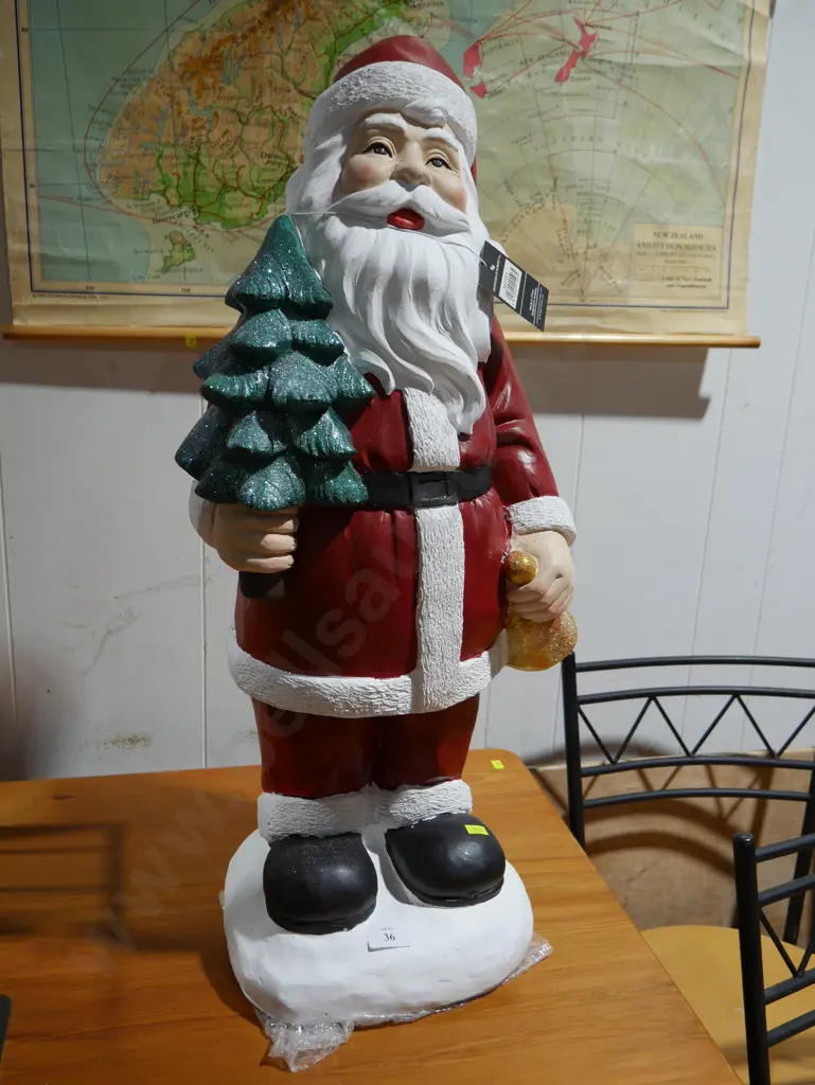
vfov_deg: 56.8
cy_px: 542
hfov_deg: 44.2
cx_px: 408
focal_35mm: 32
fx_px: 1004
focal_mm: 16
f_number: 4
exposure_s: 1/60
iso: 200
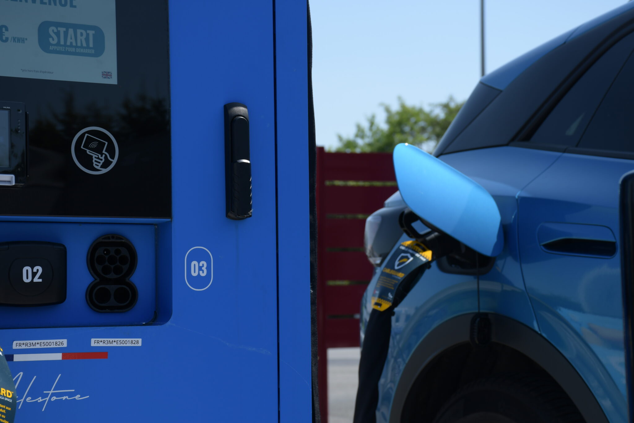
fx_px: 1585
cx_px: 317
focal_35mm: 90
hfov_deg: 22.6
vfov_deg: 15.2
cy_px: 212
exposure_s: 1/320
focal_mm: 60
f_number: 8
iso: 100
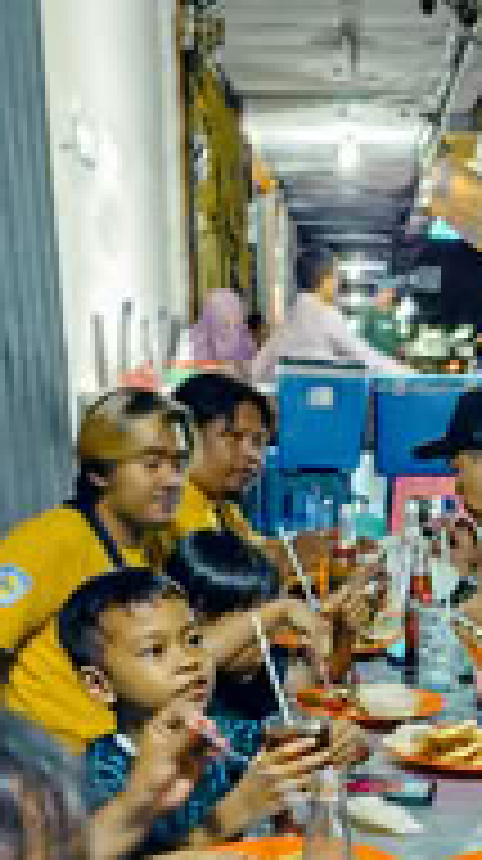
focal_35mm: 63
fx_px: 1436
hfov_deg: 18.8
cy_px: 792
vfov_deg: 31.6
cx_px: 423
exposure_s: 1/25
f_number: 1.65
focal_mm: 6.19
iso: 4000
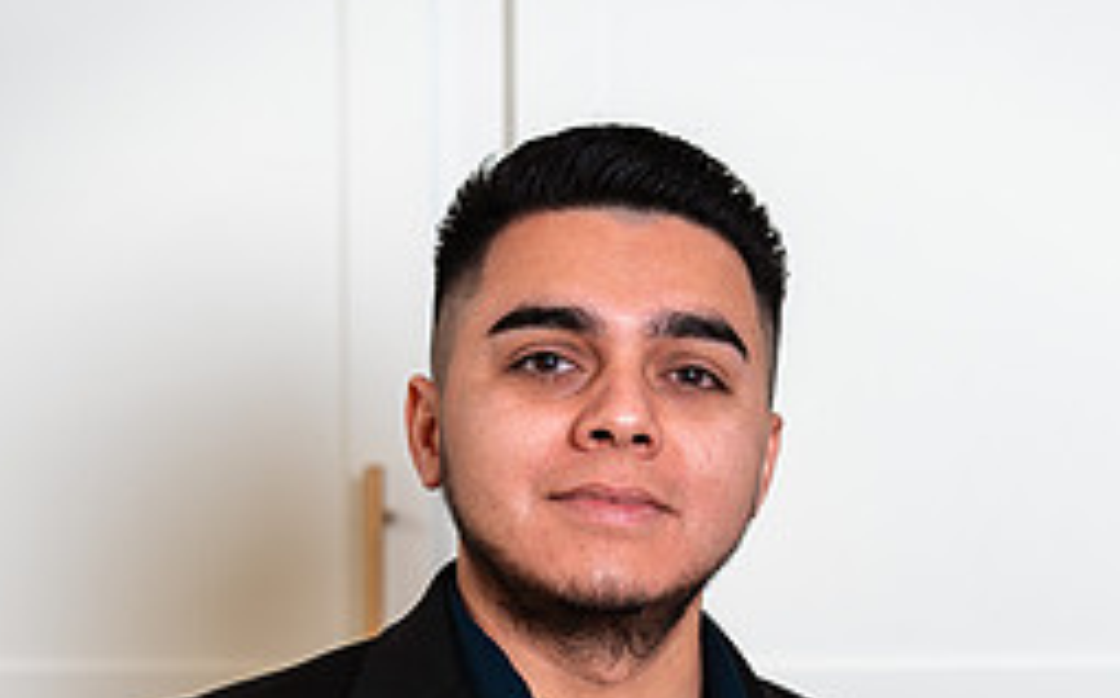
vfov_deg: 8.4
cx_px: 606
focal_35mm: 153
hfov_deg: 13.7
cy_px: 966
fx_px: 4667
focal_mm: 85
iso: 50
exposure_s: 1/160
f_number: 2.8
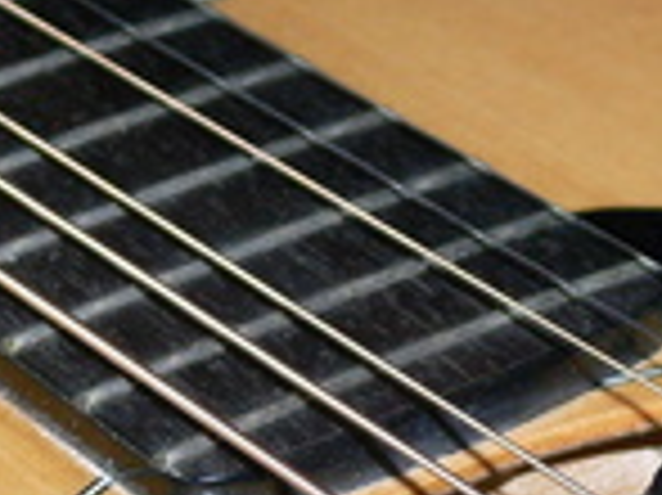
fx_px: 5140
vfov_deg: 5.5
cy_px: 574
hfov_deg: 7.3
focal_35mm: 269
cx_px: 752
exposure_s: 1/30
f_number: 3.2
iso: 200
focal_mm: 16.8
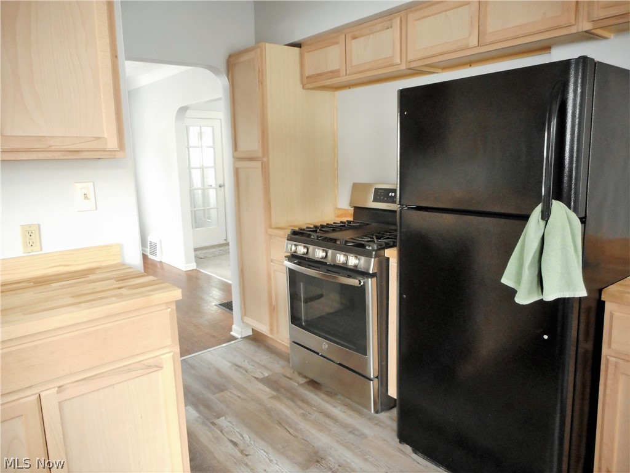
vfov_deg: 54.9
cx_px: 315
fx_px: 455
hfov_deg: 69.4
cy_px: 236
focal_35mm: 25
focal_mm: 4.5
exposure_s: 1/30
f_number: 3.7
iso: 400
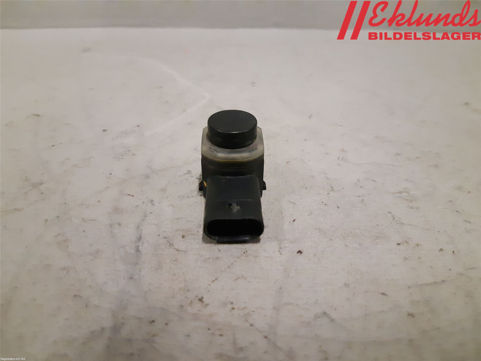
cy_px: 180
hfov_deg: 67.3
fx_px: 361
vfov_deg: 53.1
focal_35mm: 26
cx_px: 240
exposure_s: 1/218
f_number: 1.7
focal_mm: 3.93
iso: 800
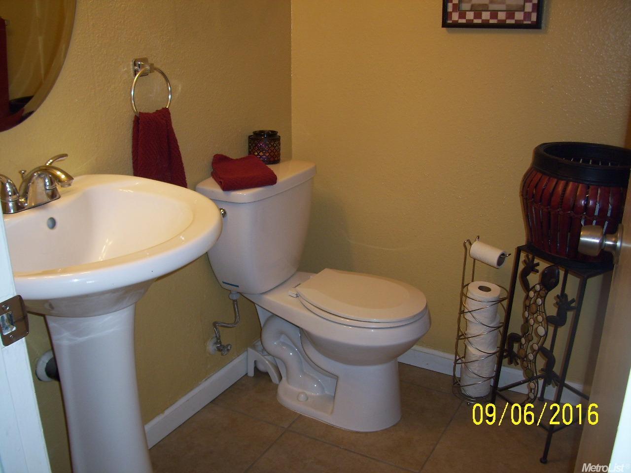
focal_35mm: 34
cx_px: 316
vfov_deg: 41.8
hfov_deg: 54.0
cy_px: 236
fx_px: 620
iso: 80
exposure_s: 1/40
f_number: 2.9
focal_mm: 5.7
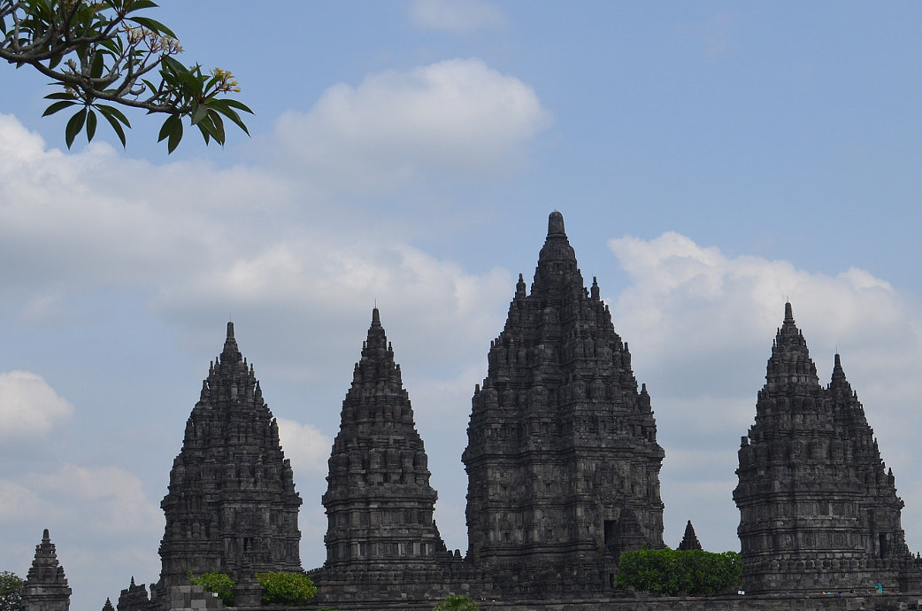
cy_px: 402
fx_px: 1706
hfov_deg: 30.0
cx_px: 616
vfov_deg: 20.2
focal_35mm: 67
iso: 400
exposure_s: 1/1600
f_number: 7.1
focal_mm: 29
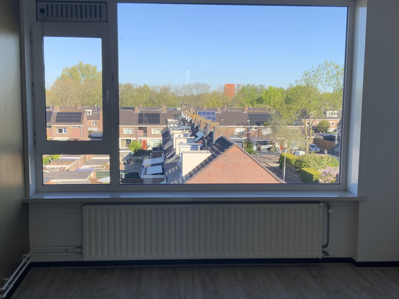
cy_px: 160
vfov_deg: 33.6
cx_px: 190
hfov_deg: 43.8
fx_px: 496
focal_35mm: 43
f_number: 1.8
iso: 16
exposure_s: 1/514
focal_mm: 3
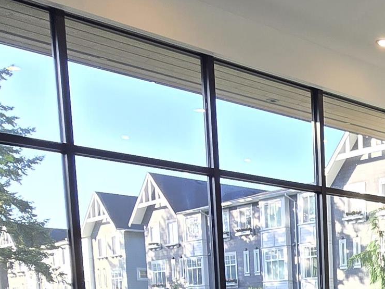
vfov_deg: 23.8
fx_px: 601
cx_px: 490
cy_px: 374
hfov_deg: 29.3
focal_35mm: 54
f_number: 2.2
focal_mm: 2.2
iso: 64
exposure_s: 1/120
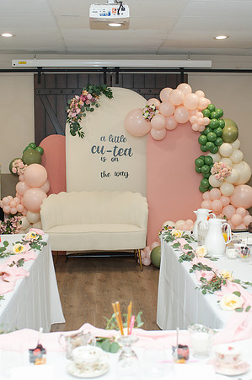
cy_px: 190
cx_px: 130
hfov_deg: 25.7
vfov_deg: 37.8
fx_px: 553
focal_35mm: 53
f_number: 3.2
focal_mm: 35
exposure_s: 1/200
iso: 1000
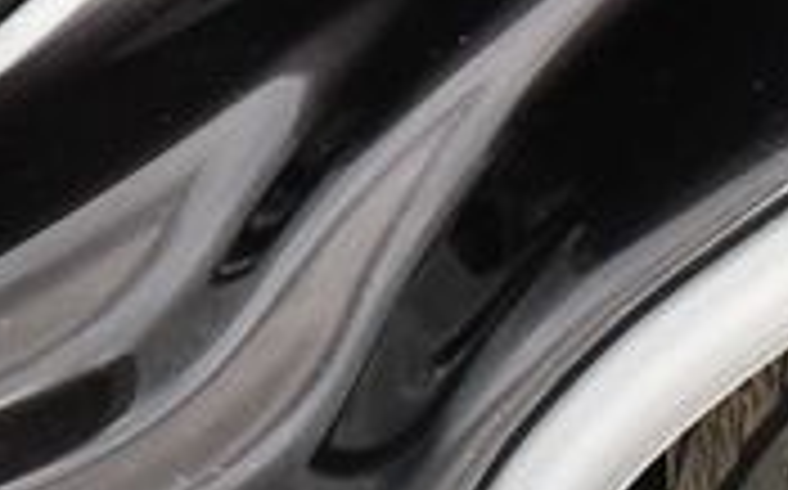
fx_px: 4012
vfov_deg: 6.9
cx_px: -45
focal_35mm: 187
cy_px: -157
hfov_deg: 11.1
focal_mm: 25
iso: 2800
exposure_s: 1/125
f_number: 4
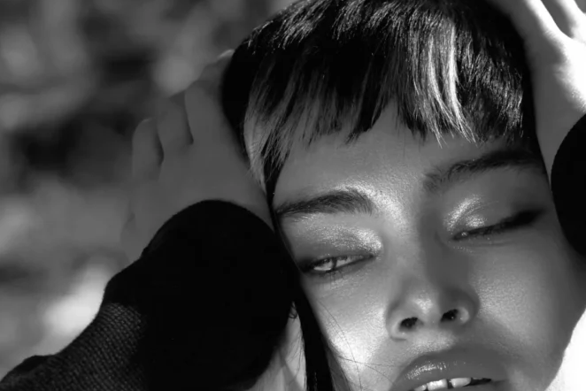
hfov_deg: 7.1
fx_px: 4722
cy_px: 350
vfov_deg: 4.7
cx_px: 535
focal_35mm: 290
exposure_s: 1/250
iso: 50
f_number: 5.6
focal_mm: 120
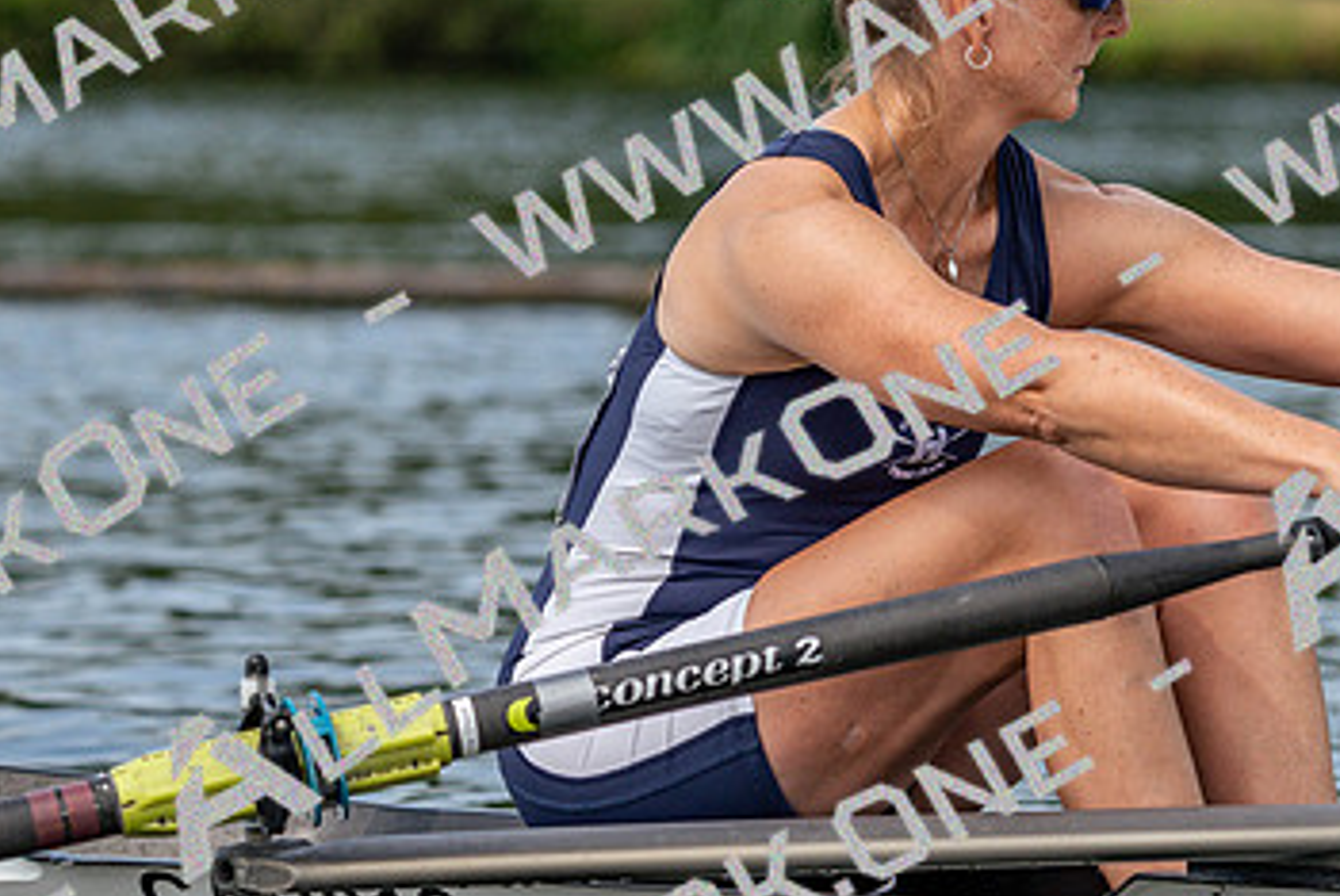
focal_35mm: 331
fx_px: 12330
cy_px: 289
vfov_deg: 4.2
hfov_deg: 6.2
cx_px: 946
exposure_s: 1/1600
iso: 400
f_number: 5.6
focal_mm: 200
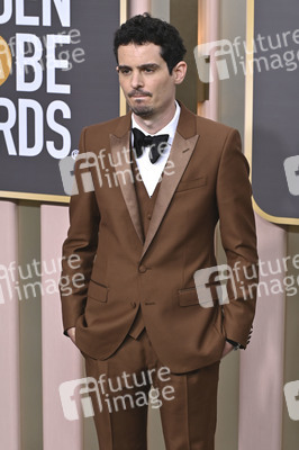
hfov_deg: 12.4
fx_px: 1373
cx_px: 150
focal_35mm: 110
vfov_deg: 18.6
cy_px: 225
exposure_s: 1/640
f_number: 8
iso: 800
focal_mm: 110
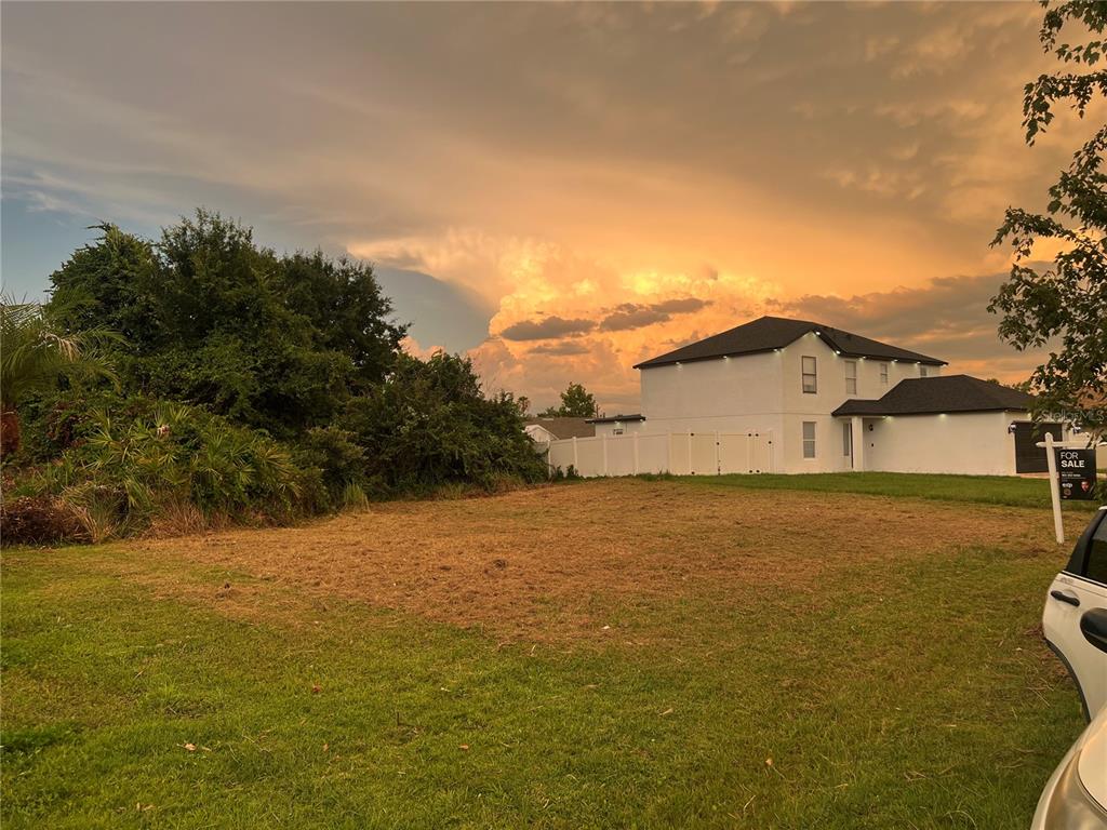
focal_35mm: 26
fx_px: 831
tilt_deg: +3.5
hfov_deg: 67.3
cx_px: 554
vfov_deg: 53.1
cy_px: 415
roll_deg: +0.1
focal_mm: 5.7
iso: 50
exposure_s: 1/434
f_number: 1.5
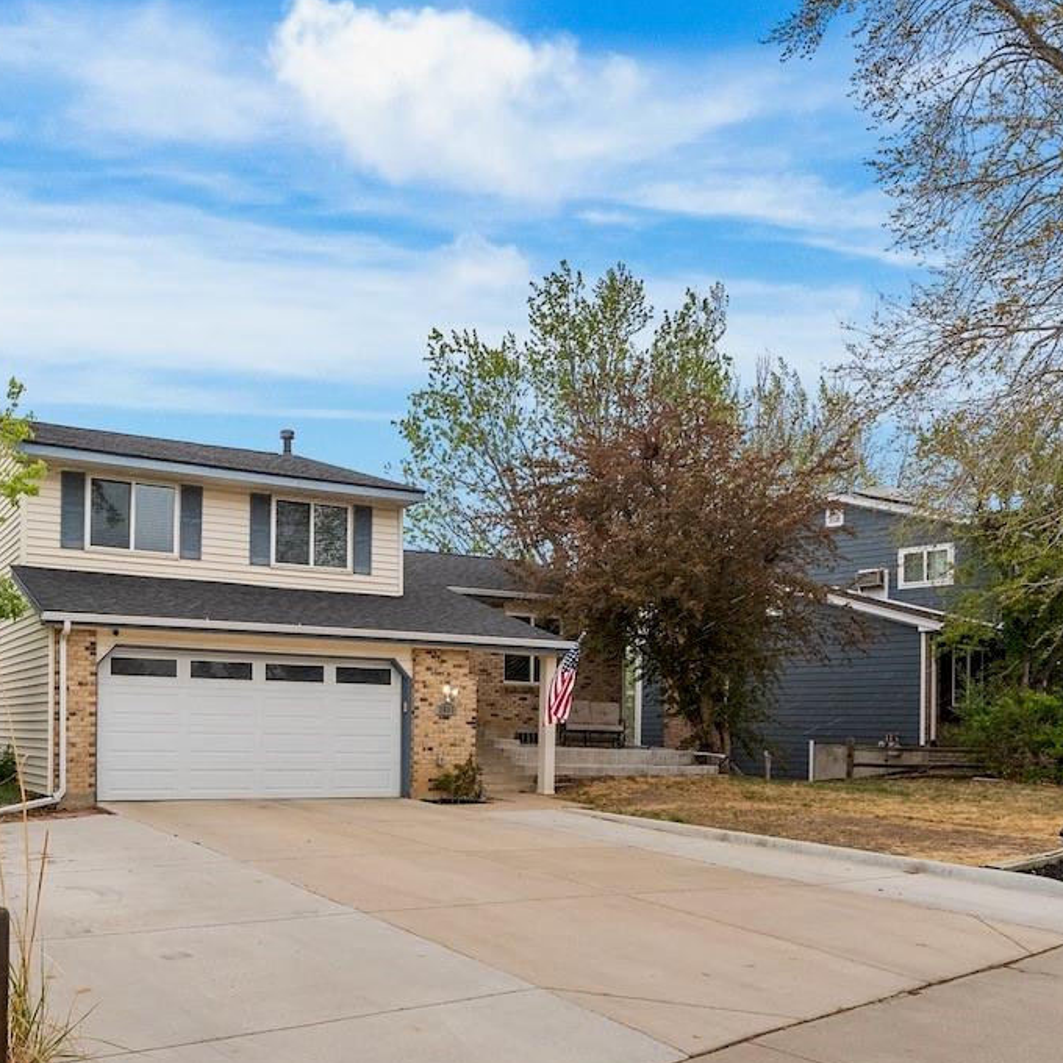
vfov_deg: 50.1
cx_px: 303
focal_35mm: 32
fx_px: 1112
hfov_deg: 49.6
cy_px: 720
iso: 200
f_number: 8
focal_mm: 16
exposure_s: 1/80
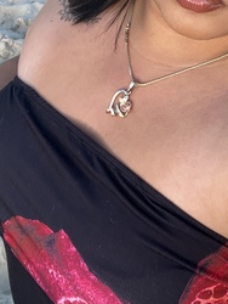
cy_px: 6
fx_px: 526
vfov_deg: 30.1
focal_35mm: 60
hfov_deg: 23.6
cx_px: 219
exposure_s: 1/121
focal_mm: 2.71
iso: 64
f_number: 2.2
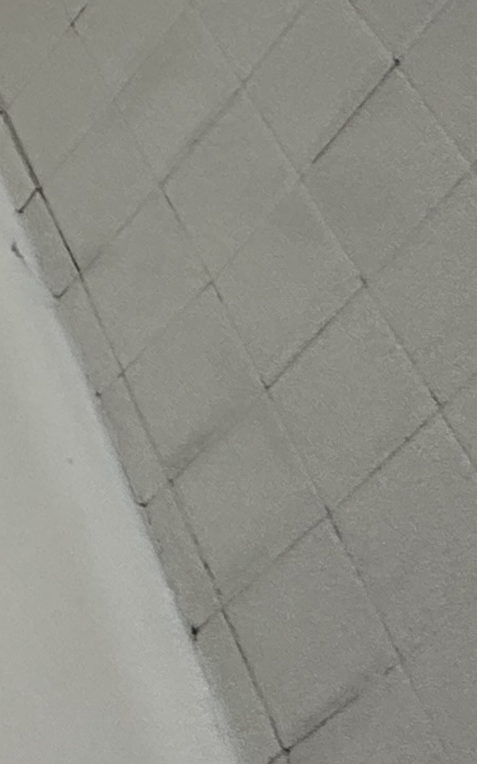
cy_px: -164
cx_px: -1454
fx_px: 1706
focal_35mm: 82
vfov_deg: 23.0
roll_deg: -2.5
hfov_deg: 8.1
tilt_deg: -34.4
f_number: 2.2
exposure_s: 1/60
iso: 160
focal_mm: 2.22
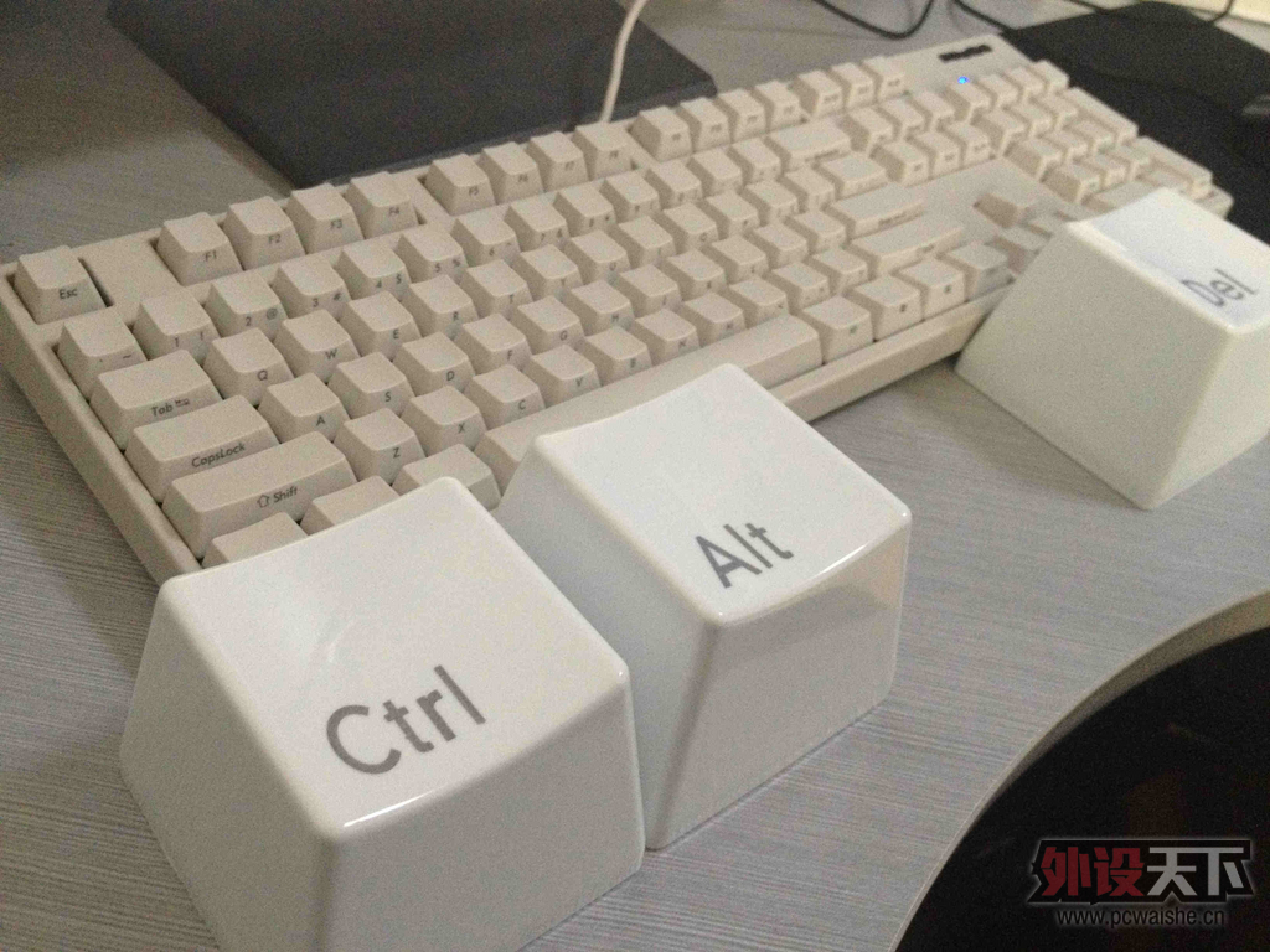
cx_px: 635
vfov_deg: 40.7
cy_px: 476
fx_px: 1284
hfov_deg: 52.6
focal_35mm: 35
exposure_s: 1/20
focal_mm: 4.28
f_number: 2.4
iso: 320
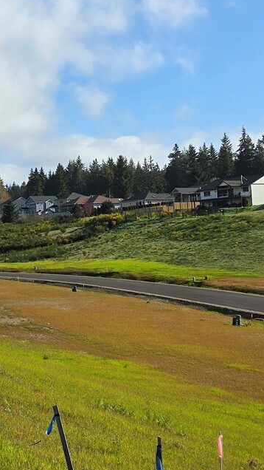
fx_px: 784
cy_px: 162
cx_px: -1
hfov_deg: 18.6
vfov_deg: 33.1
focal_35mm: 63
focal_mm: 6.3
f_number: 1.7
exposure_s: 1/897
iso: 12
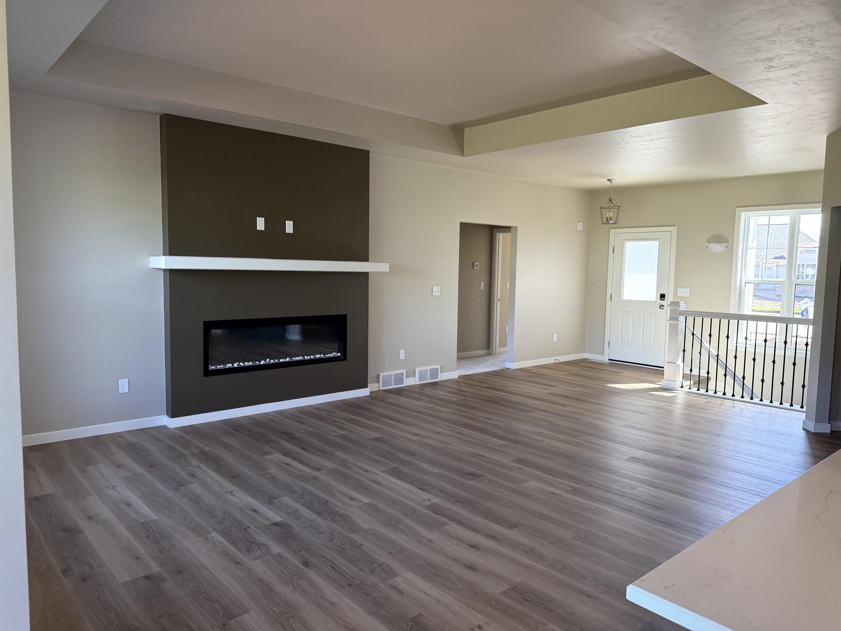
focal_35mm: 24
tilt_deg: -5.1
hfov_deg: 71.6
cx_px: 420
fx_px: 583
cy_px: 316
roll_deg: -1.6
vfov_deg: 56.8
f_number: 1.78
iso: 200
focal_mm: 6.76
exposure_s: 1/234
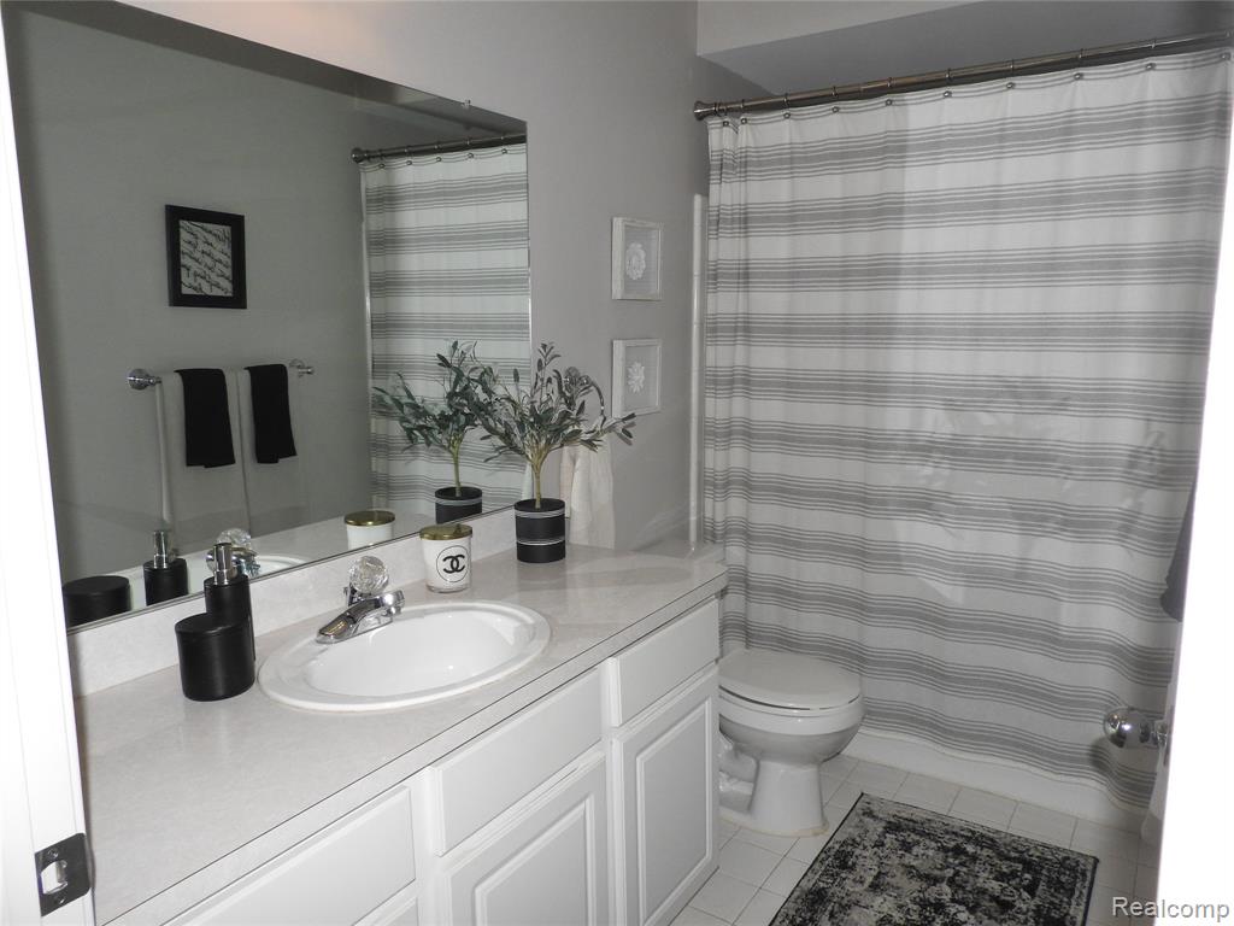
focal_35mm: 24
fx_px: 856
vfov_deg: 56.8
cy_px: 463
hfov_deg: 71.6
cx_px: 617
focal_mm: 4.3
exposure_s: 1/640
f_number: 3.3
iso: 200
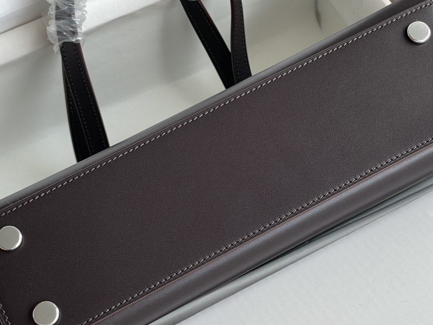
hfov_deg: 25.3
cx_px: 228
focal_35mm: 77
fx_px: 963
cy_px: 177
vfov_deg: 19.1
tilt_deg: -56.5
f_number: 2
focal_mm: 6
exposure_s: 1/99
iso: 32
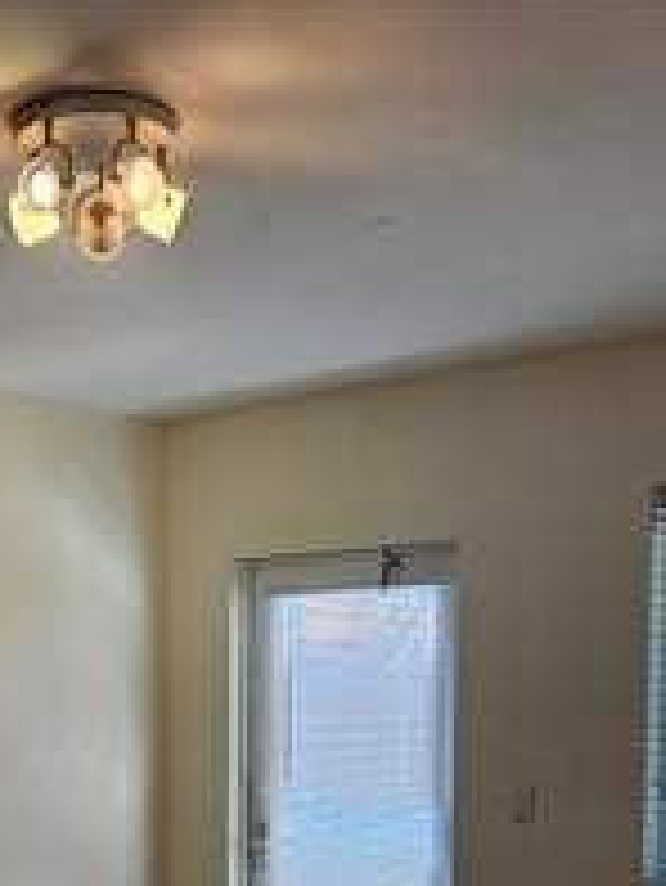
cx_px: 90
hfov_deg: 25.5
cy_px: 805
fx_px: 1435
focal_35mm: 56
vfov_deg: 32.5
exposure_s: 1/120
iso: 80
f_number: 1.8
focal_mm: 5.4
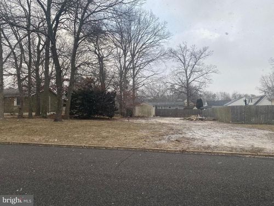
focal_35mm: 26
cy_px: 103
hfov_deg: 67.3
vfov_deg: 53.1
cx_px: 137
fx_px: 206
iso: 32
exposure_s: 1/308
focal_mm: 4.25
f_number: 1.8
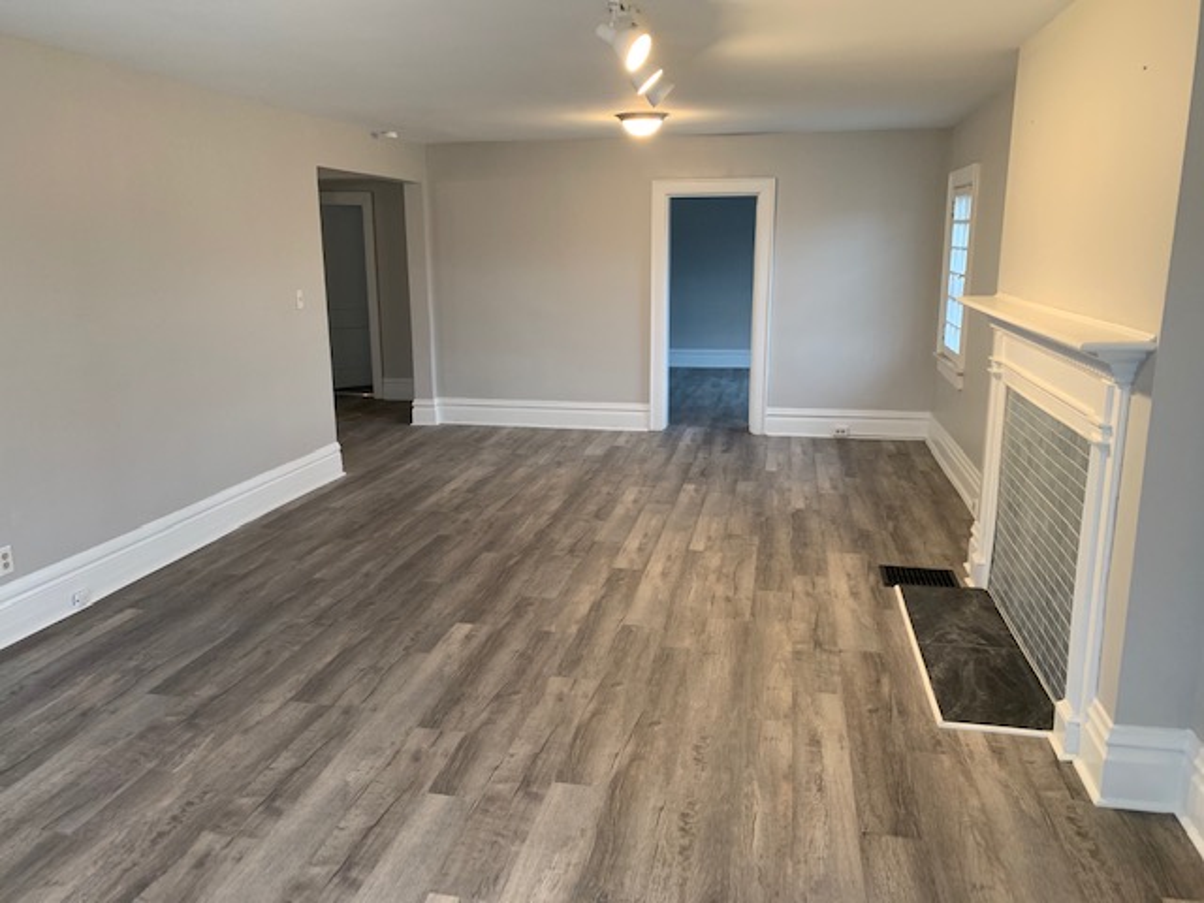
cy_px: 452
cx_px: 602
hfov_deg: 67.3
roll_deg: -0.6
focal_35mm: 26
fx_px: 904
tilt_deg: -12.7
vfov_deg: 53.1
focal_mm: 4.25
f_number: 1.8
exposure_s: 1/60
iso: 200
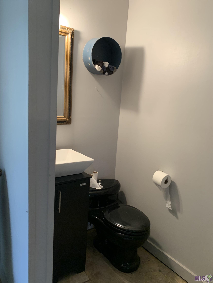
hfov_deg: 53.1
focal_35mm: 26
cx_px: 106
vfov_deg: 67.3
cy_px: 142
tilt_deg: -9.9
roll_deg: -3.7
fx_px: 213
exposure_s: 1/60
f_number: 1.8
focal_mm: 4.25
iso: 200
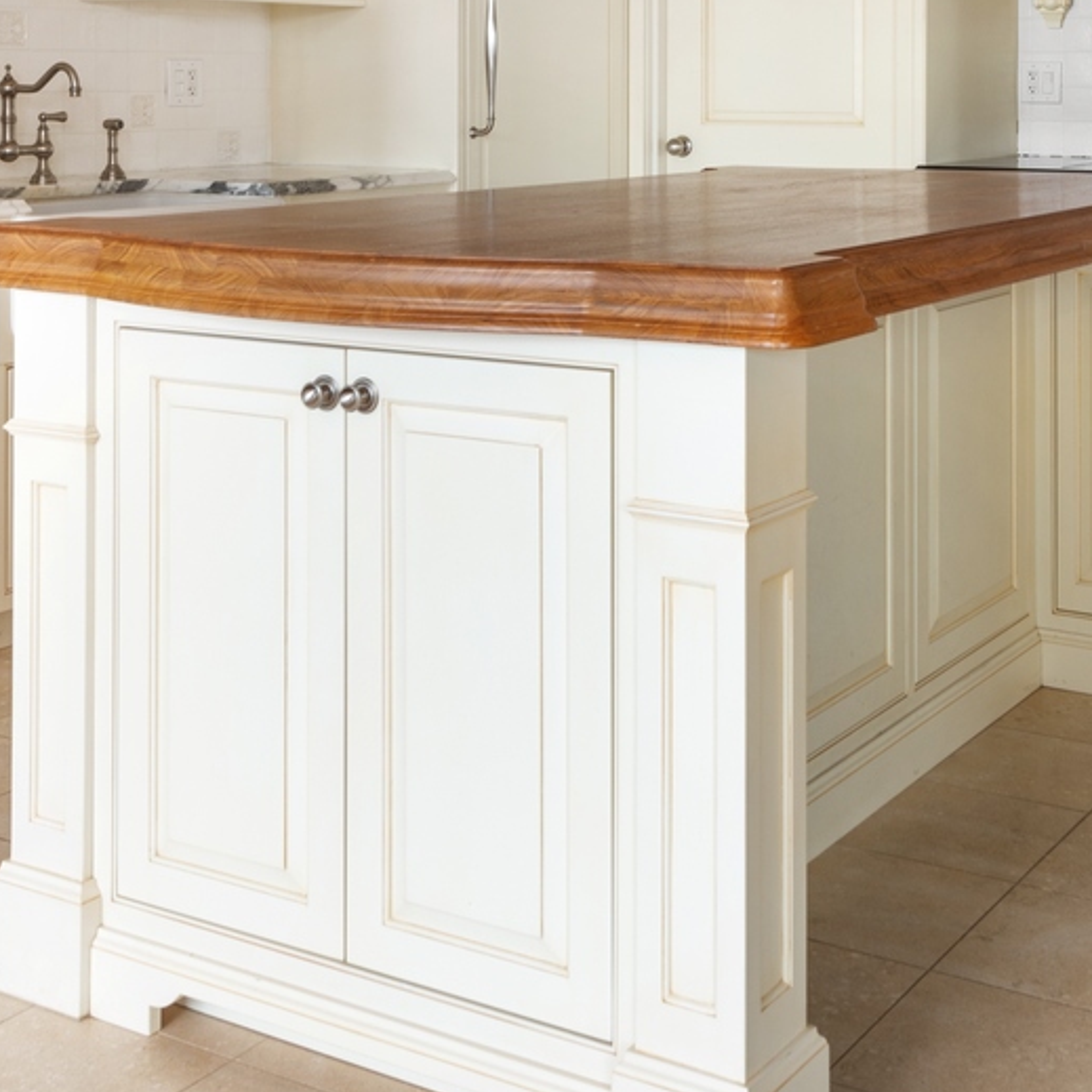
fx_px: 1892
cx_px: 713
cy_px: 133
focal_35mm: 53
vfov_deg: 30.9
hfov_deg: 32.0
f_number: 10
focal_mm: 20
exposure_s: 1.6
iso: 100
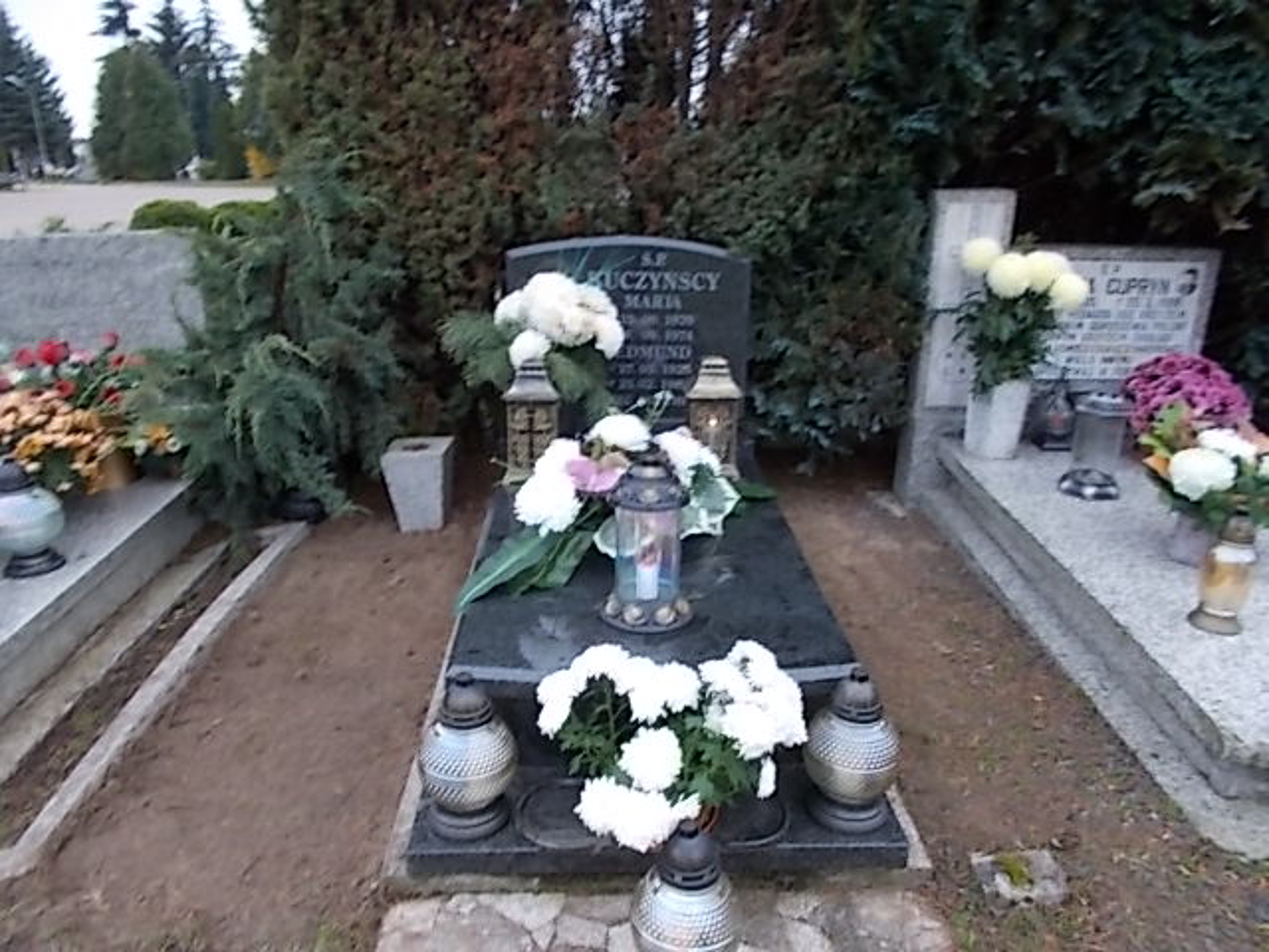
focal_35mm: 26
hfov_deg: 67.3
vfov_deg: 53.1
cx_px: 634
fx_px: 953
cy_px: 476
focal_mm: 4.6
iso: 125
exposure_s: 1/25
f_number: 3.2
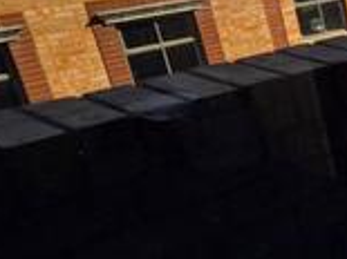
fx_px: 671
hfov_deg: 16.6
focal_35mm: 67
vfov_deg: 21.8
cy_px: 92
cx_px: 775
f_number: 1.9
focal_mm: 2.2
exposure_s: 1/329
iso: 40
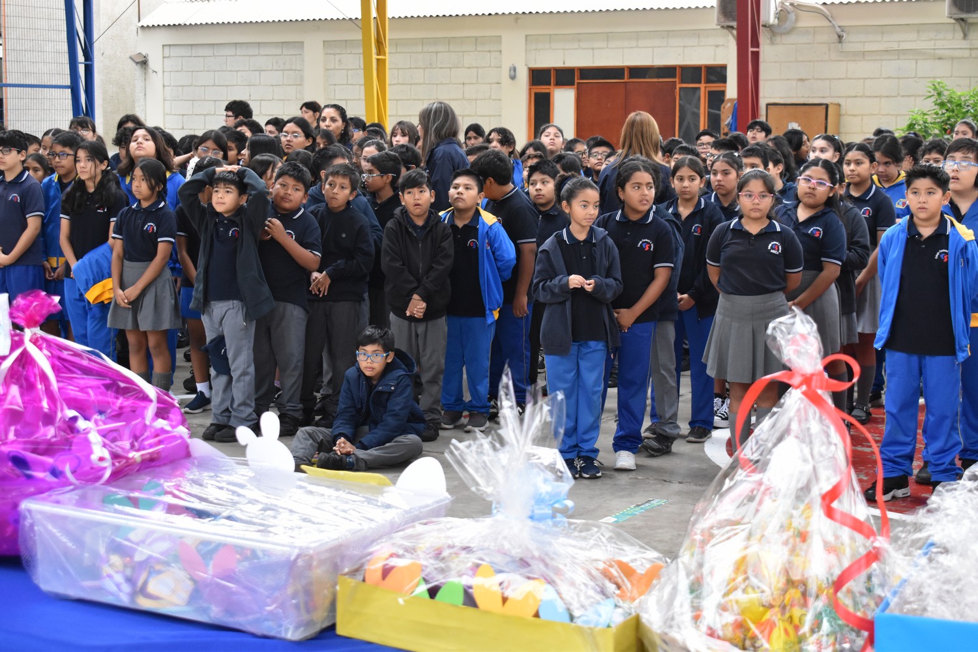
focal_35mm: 60
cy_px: 326
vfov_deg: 22.6
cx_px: 489
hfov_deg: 33.4
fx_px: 1630
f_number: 6.3
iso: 1600
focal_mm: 40
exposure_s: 1/100
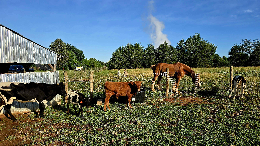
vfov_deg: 44.3
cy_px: 80
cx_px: 131
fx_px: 179
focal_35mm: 26
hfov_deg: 71.9
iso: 25
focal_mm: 5.4
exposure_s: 1/1429
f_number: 1.8
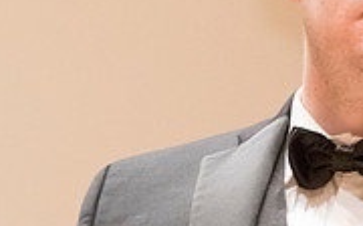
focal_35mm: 461
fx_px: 4555
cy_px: 86
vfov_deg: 2.8
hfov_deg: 4.5
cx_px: 448
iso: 12800
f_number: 6.3
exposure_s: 1/100
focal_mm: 140
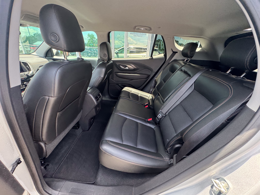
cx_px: 130
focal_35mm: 14
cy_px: 98
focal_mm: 2.22
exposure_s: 1/99
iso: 100
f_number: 2.2
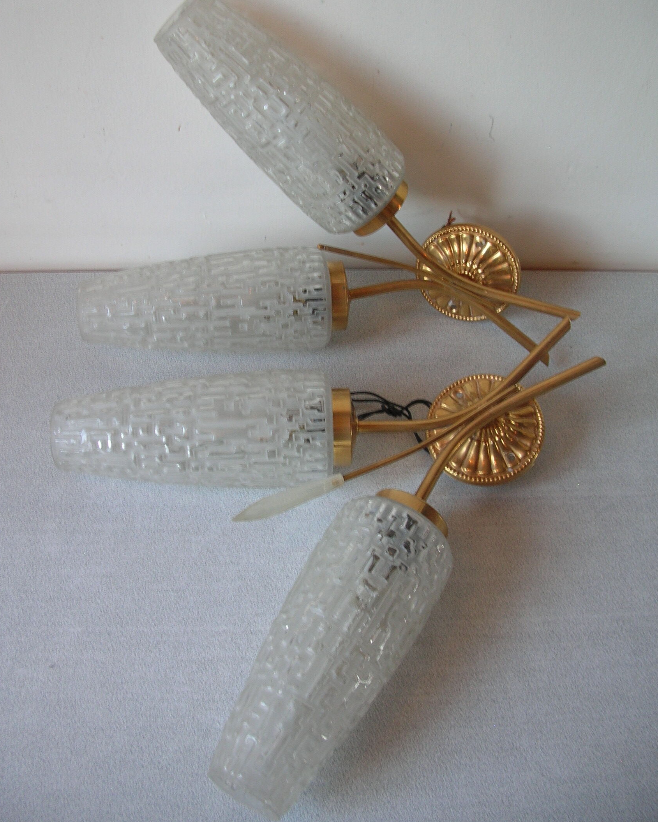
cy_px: 380
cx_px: 328
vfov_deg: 49.0
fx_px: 901
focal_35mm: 37
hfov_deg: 40.1
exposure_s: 1/9.1
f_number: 2.8
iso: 50
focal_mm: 5.8
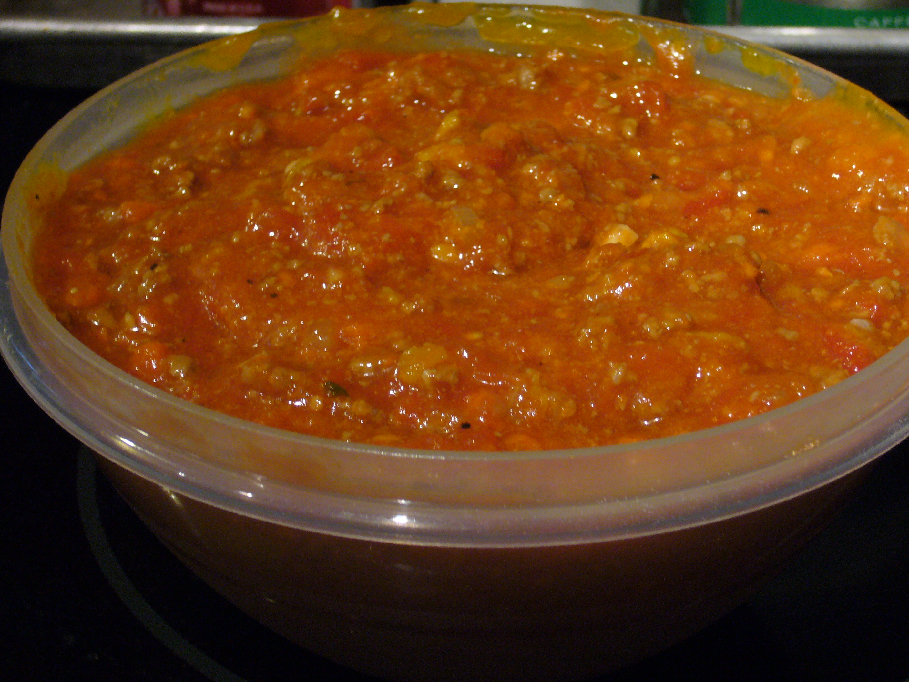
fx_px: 2075
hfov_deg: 24.7
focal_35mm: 79
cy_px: 341
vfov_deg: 18.7
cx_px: 454
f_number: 4.3
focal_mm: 13
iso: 200
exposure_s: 1/8
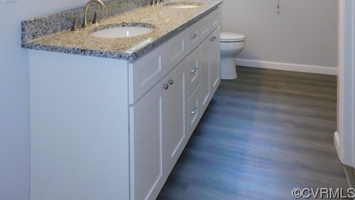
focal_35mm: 34
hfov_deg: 58.0
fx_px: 320
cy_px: -38
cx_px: 178
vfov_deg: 29.8
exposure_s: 1/30
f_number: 3
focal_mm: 4
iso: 125
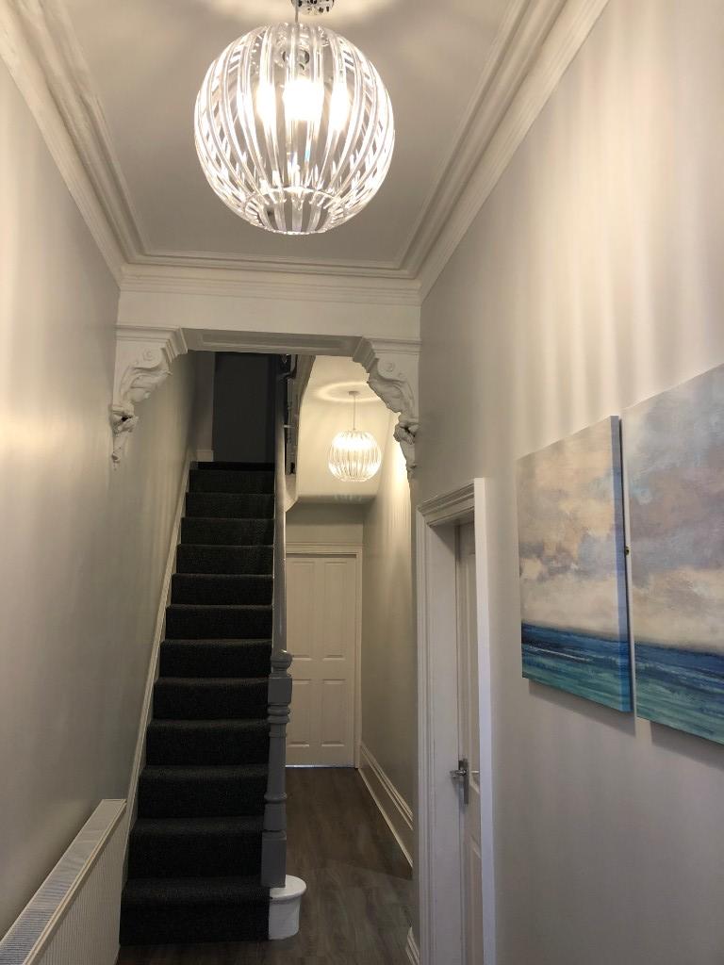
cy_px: 482
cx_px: 362
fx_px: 781
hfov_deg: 49.7
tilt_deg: +7.3
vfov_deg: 63.4
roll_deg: -0.4
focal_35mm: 28
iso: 50
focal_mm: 4
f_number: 1.8
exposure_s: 1/17
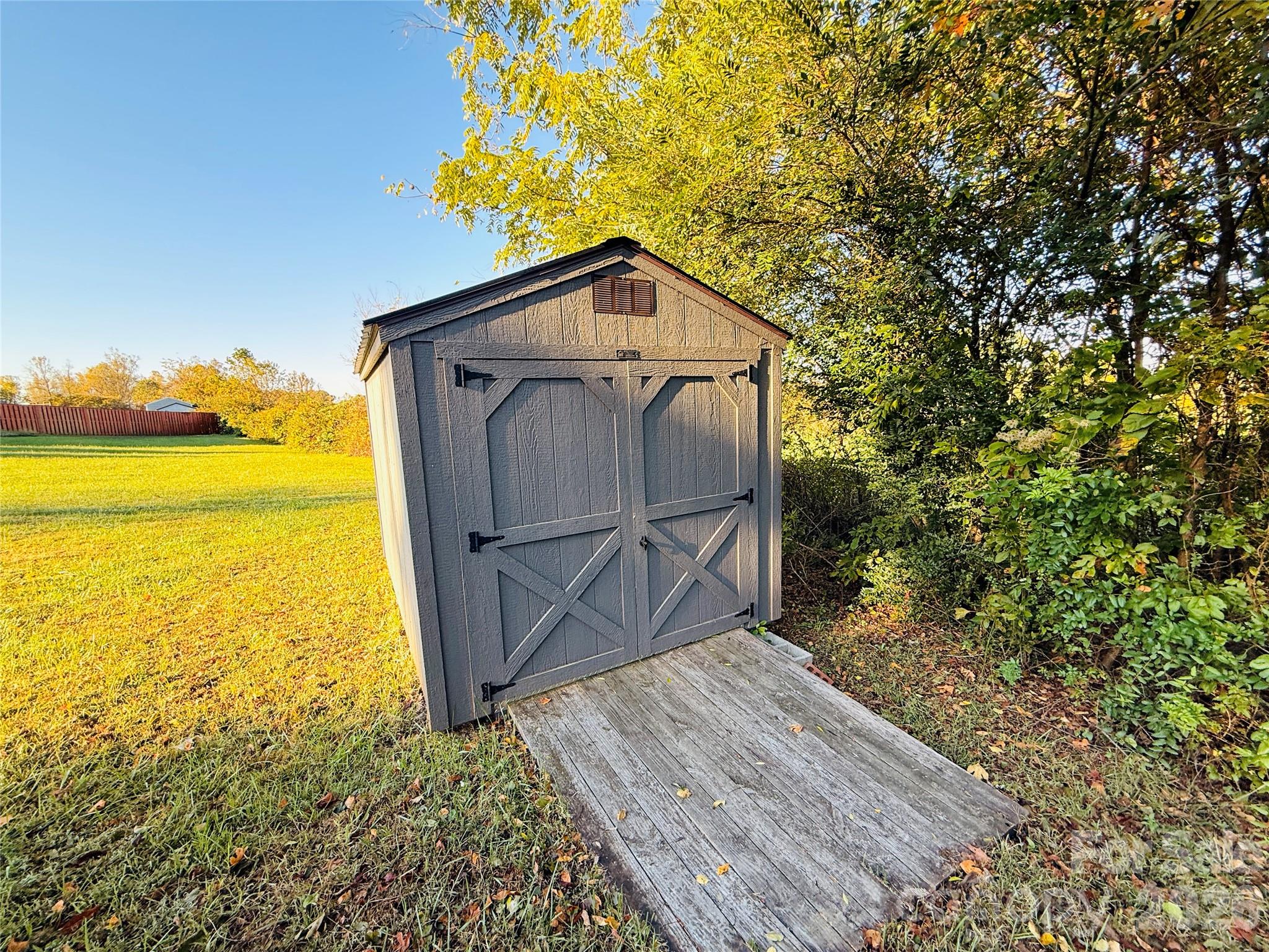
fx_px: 513
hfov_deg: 102.1
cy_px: 476
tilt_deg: -10.2
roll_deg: +2.4
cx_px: 634
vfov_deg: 85.7
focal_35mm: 14
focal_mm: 2.22
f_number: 2.2
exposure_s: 1/164
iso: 64
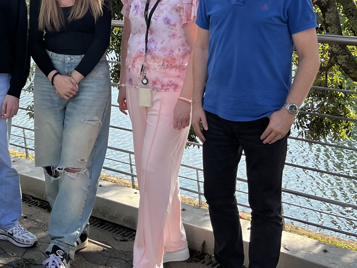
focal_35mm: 45
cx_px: 75
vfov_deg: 32.0
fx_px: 464
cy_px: 96
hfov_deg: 40.5
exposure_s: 1/1404
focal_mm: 5.1
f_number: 1.6
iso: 50
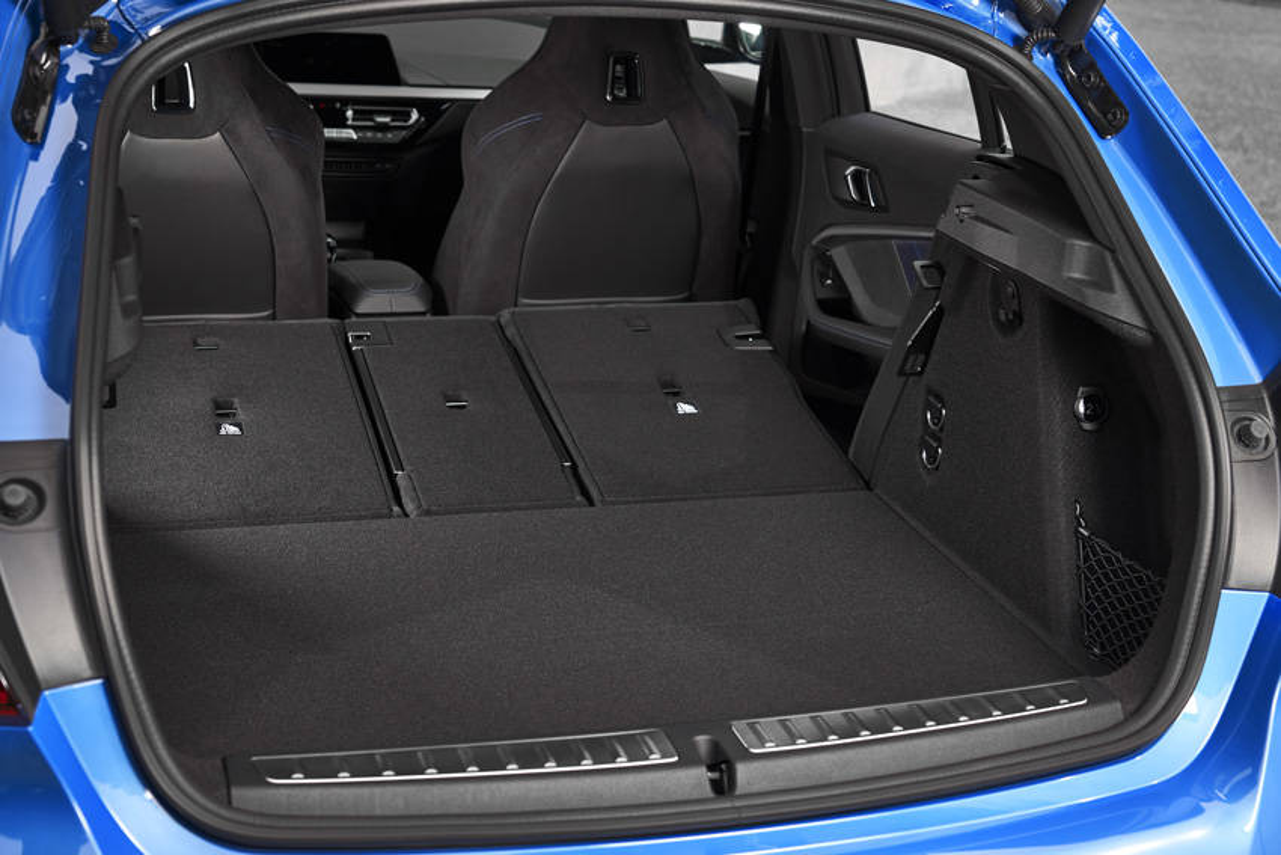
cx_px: 640
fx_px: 1886
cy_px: 428
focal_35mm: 53
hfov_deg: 37.5
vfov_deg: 25.5
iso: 200
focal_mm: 53
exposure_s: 1/200
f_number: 5.6
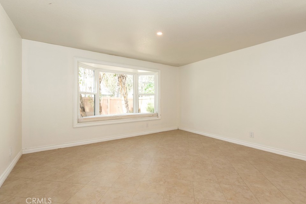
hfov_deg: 93.2
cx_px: 158
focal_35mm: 17
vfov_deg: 70.4
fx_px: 145
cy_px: 97
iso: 800
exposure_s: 1/125
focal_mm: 16
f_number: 5.6
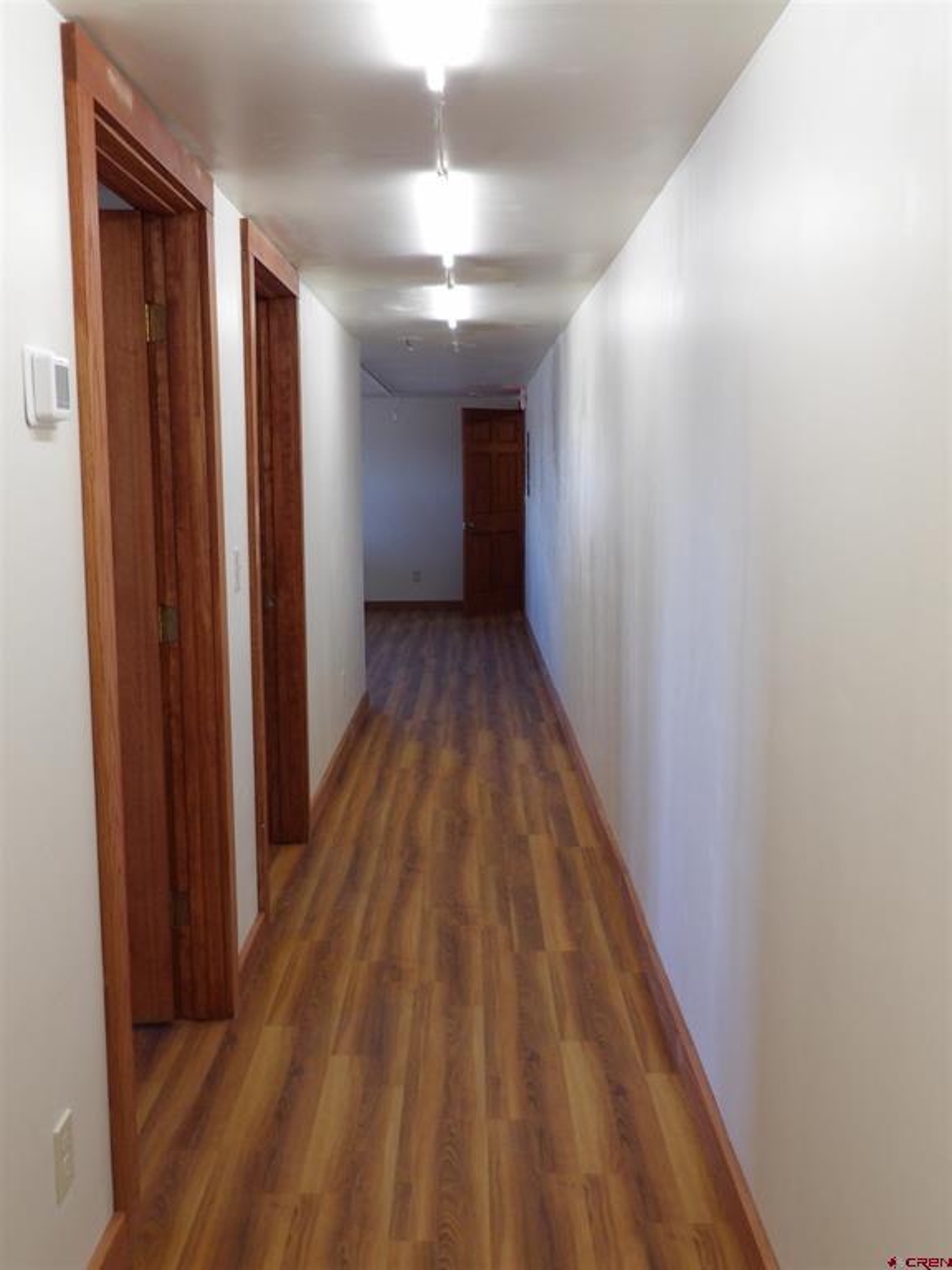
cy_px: 635
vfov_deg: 55.4
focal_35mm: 33
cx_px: 476
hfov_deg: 42.9
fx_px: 1210
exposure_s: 1/40
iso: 207
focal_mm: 5.9
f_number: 3.6
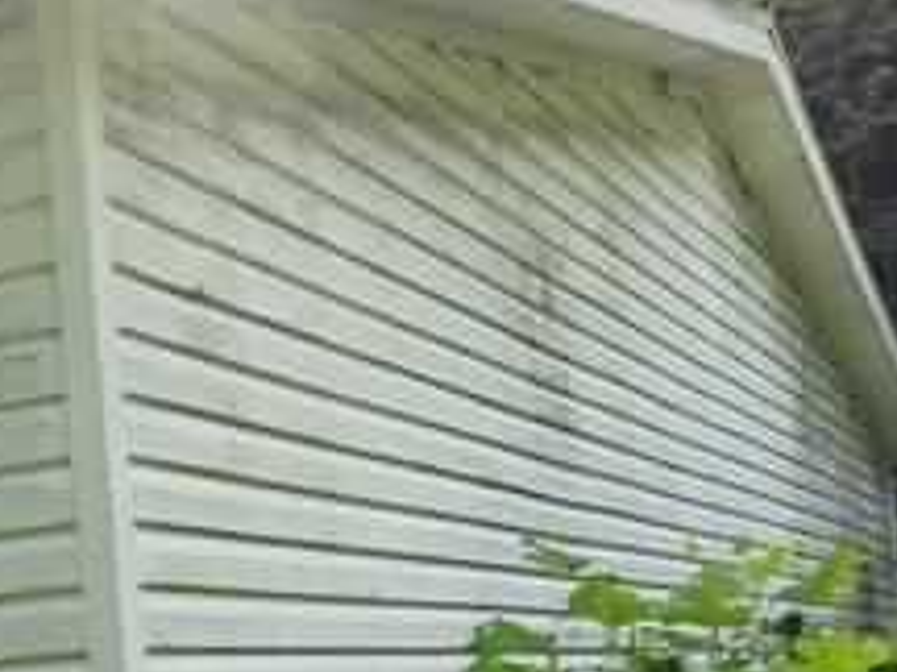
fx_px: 1762
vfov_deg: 20.5
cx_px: 370
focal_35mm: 68
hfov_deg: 28.5
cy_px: 759
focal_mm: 5.4
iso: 20
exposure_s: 1/455
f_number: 1.8
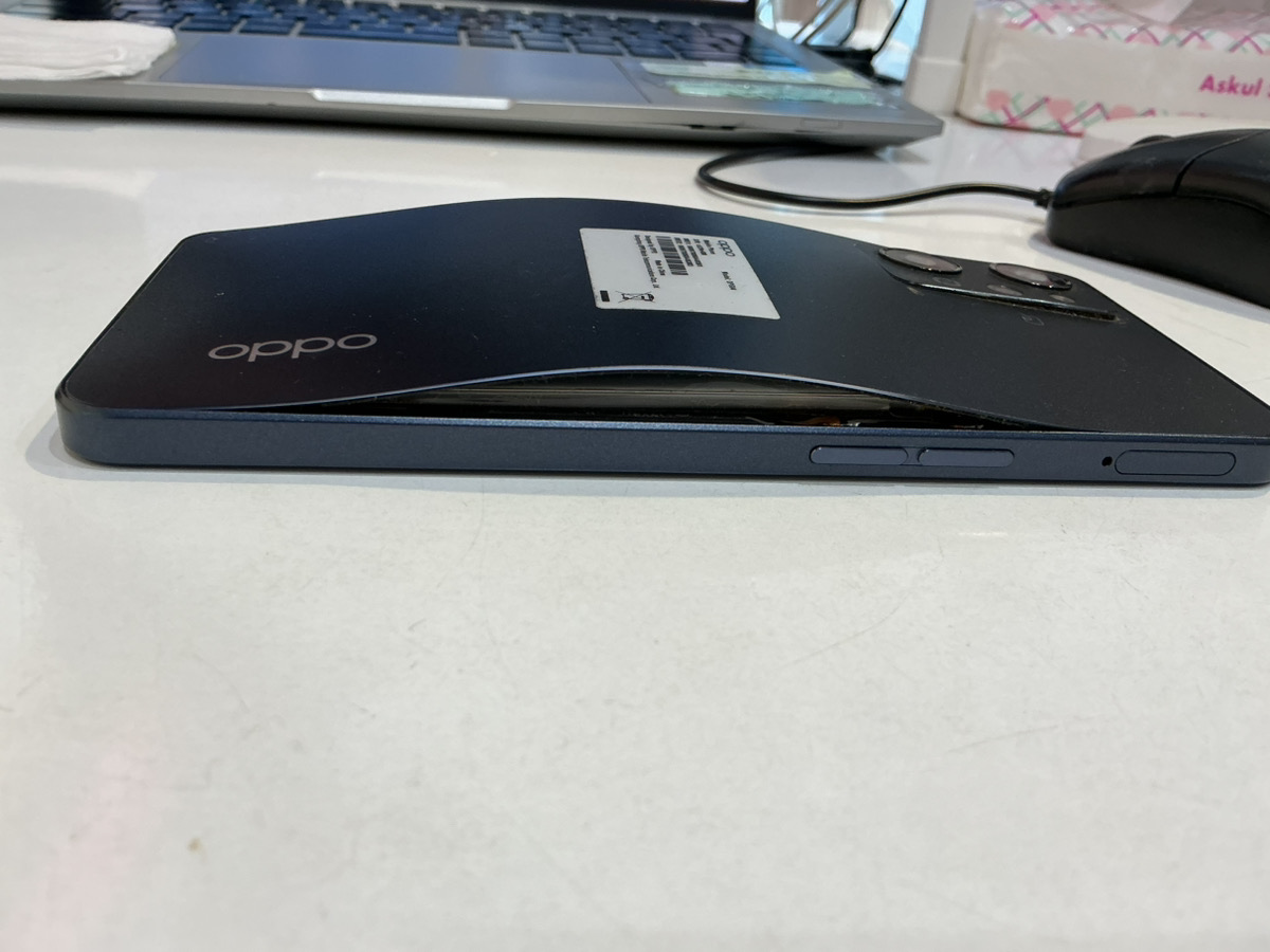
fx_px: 1064
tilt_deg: -28.3
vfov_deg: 48.2
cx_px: 635
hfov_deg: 61.7
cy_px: 476
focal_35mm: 29
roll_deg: -5.0
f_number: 1.8
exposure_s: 1/50
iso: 32
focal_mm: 3
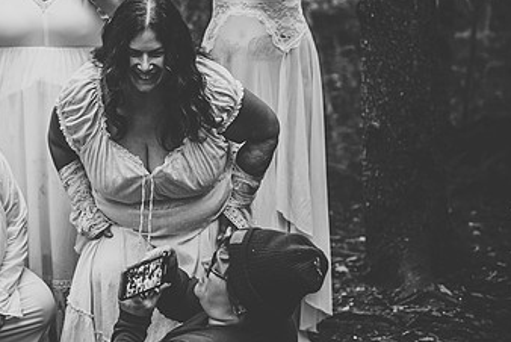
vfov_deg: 11.4
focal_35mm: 120
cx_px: 97
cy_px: 104
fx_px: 1705
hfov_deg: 16.9
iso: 1000
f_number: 2.8
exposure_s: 1/160
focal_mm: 70
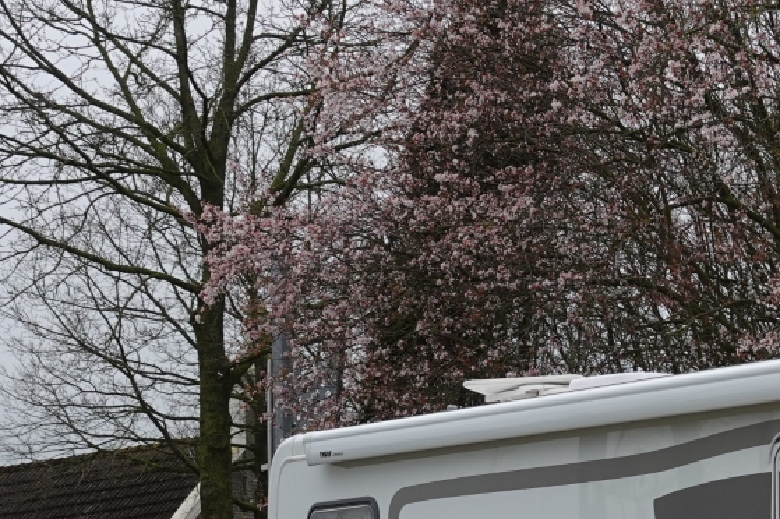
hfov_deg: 16.9
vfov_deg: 11.6
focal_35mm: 116
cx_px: 911
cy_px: 596
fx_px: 2512
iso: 100
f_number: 4
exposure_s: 1/250
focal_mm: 14.65
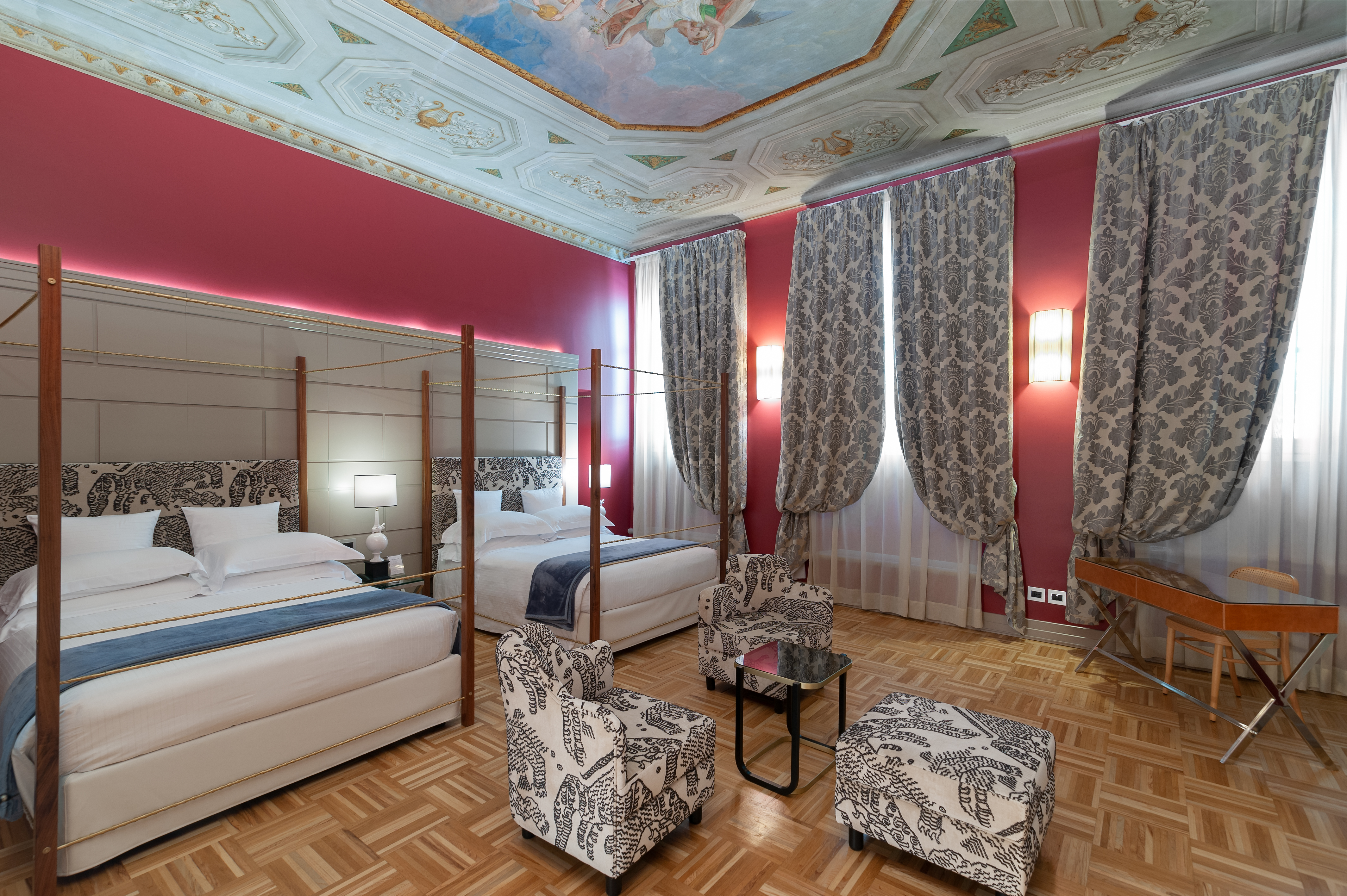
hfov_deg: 96.8
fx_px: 598
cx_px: 674
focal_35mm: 16
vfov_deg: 73.7
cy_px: 448
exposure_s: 1/2
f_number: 7.1
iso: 200
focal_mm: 16
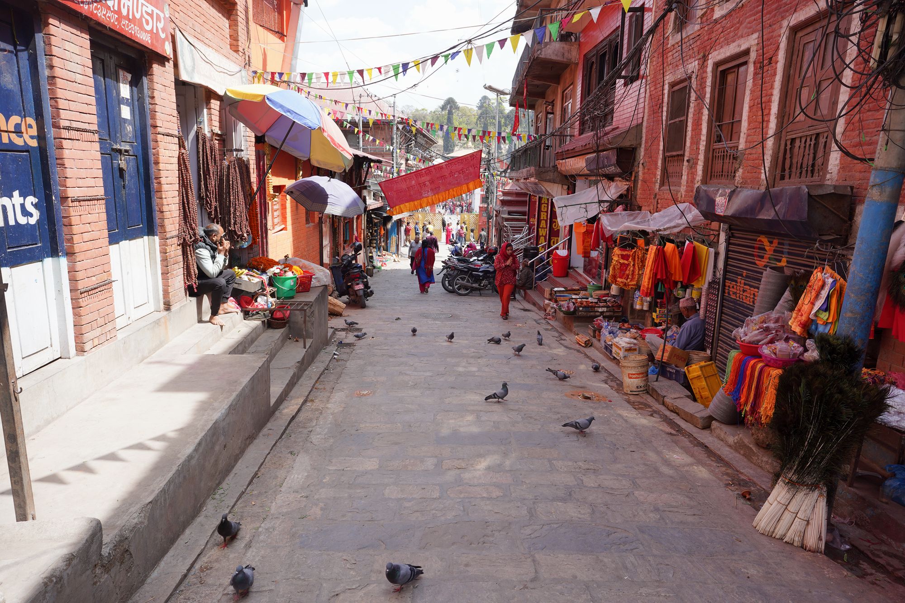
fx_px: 603
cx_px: 452
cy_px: 302
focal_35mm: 24
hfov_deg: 73.7
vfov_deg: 53.1
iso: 100
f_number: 7.1
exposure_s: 1/100
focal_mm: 24
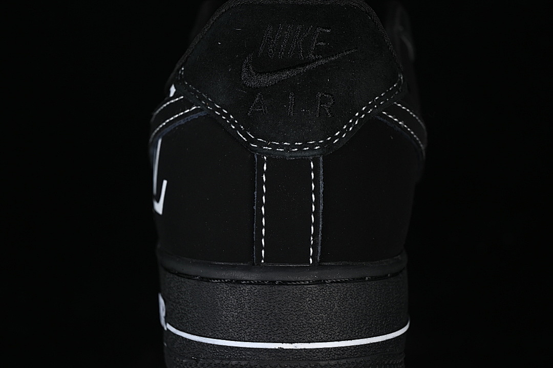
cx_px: 276
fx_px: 1152
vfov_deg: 18.2
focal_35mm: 75
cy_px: 184
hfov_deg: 27.0
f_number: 6.3
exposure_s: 1/50
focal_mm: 50
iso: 160
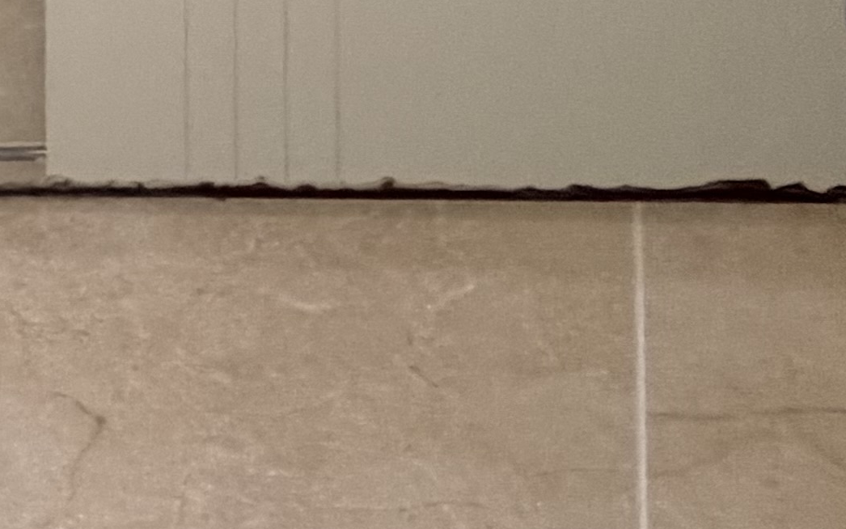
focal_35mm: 81
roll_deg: -1.4
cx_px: -1445
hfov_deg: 13.1
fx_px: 1868
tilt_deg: +0.5
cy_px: 138
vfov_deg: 16.0
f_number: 2.2
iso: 160
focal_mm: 2.22
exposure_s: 1/50
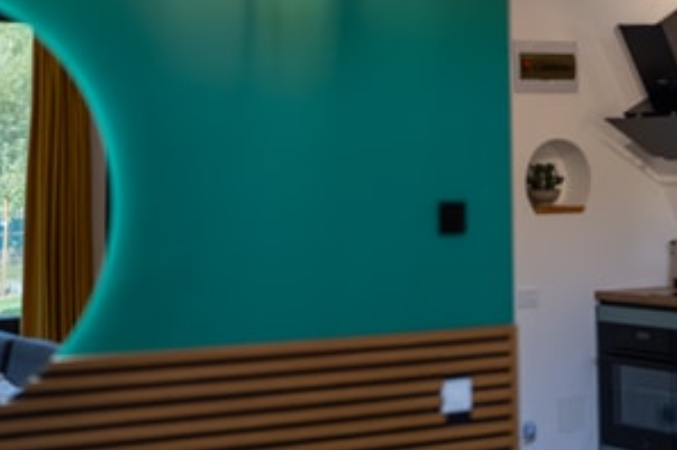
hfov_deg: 24.1
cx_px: 250
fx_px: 1578
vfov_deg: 16.2
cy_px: 126
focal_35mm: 84
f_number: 1.4
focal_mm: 50
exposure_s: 1/400
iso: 100
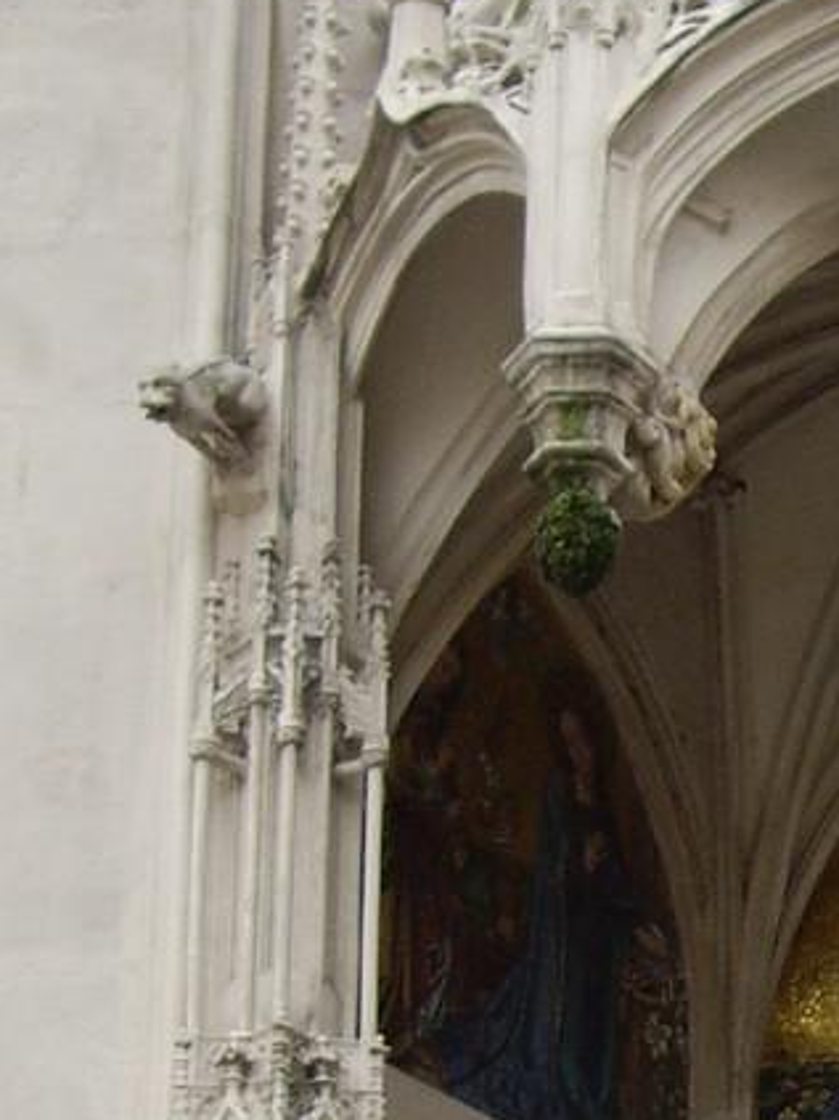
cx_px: 1098
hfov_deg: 8.0
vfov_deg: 10.5
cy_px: 1488
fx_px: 5949
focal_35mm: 184
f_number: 2.8
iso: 100
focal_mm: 7.9
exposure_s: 1/200
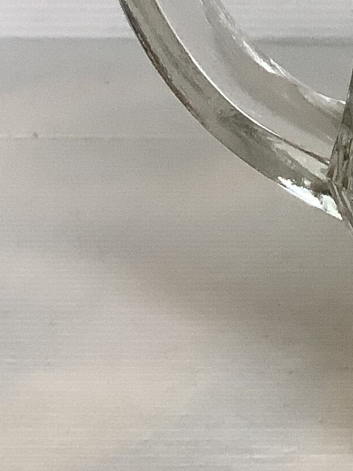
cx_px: 748
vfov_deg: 15.8
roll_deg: +0.1
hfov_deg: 10.8
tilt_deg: -14.1
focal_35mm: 123
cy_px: 49
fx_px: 1673
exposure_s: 1/50
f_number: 2.4
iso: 80
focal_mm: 3.3
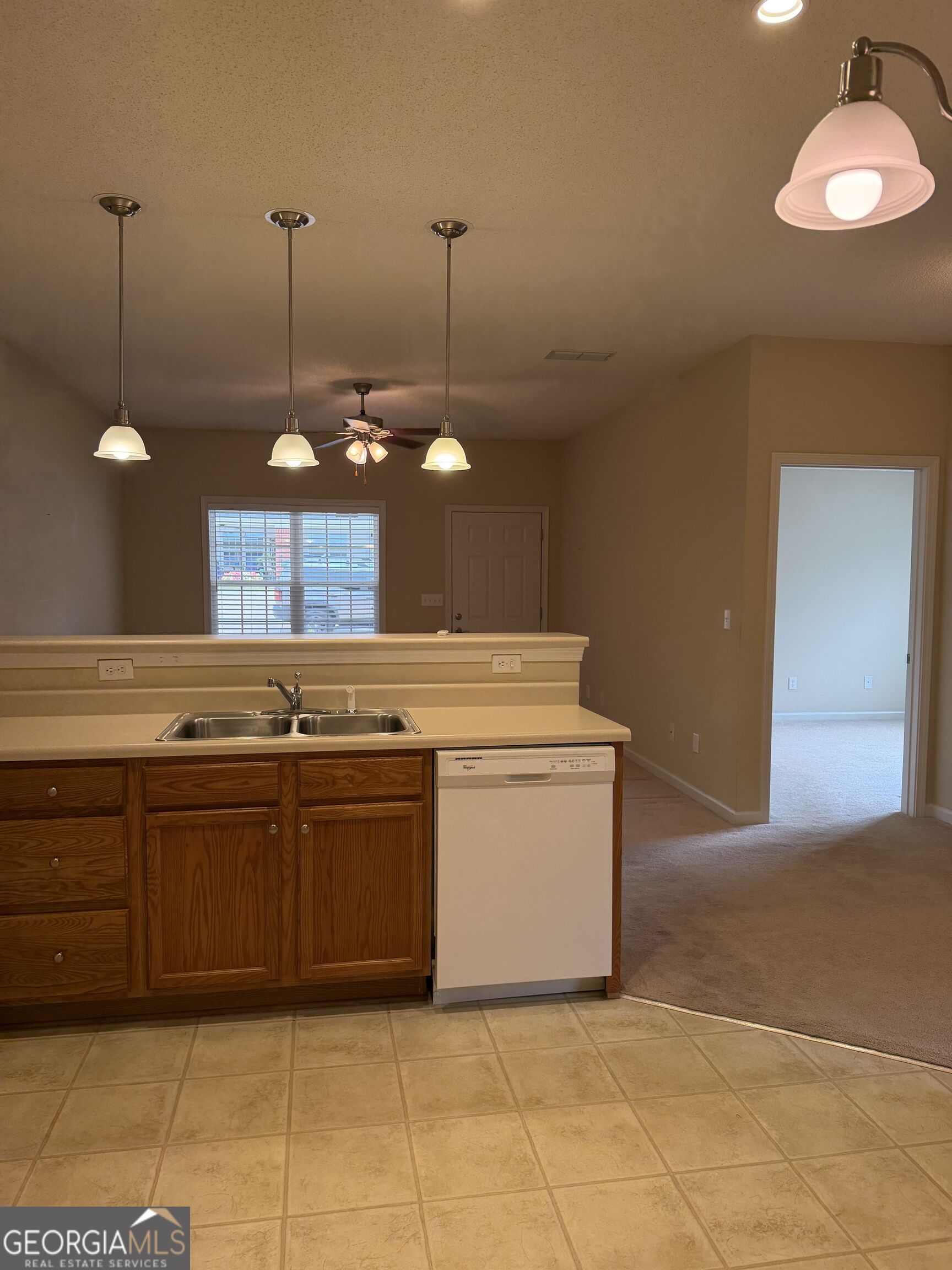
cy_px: 635
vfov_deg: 71.6
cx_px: 476
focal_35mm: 24
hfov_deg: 56.8
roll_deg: -0.2
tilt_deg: -4.6
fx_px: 880
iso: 200
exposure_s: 1/120
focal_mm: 6.76
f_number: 1.78
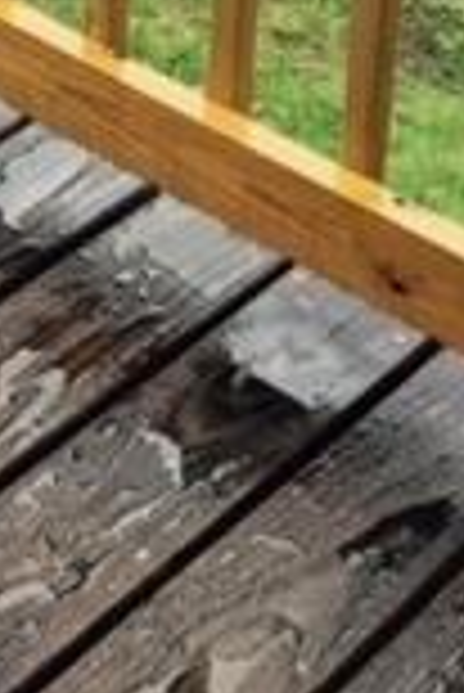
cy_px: -738
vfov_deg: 13.7
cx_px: -392
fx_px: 2411
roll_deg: -0.1
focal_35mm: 125
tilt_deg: -14.4
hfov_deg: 10.3
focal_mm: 4.15
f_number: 2.2
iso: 40
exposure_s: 1/120
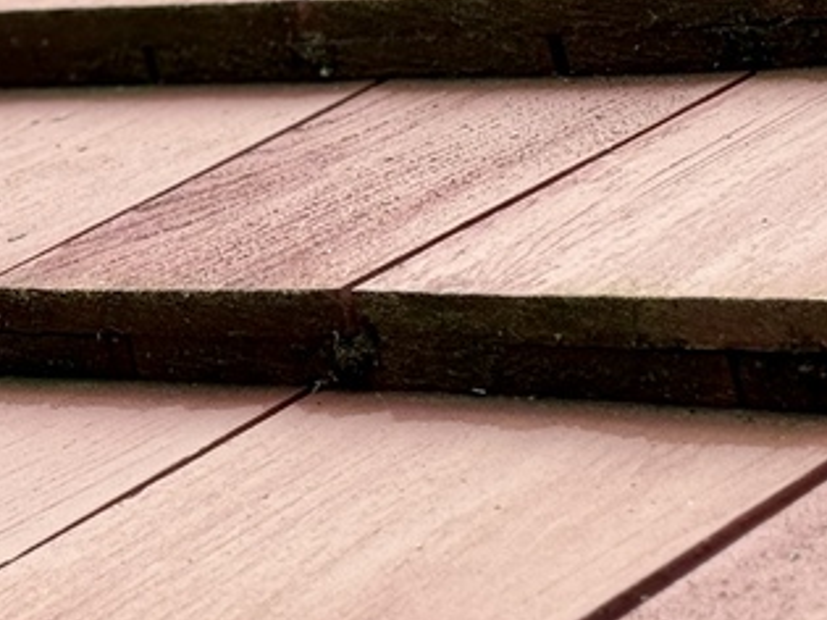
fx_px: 4370
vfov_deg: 8.0
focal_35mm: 183
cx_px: 116
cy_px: -118
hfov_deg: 10.8
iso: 64
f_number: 1.78
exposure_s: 1/2033
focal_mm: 6.76
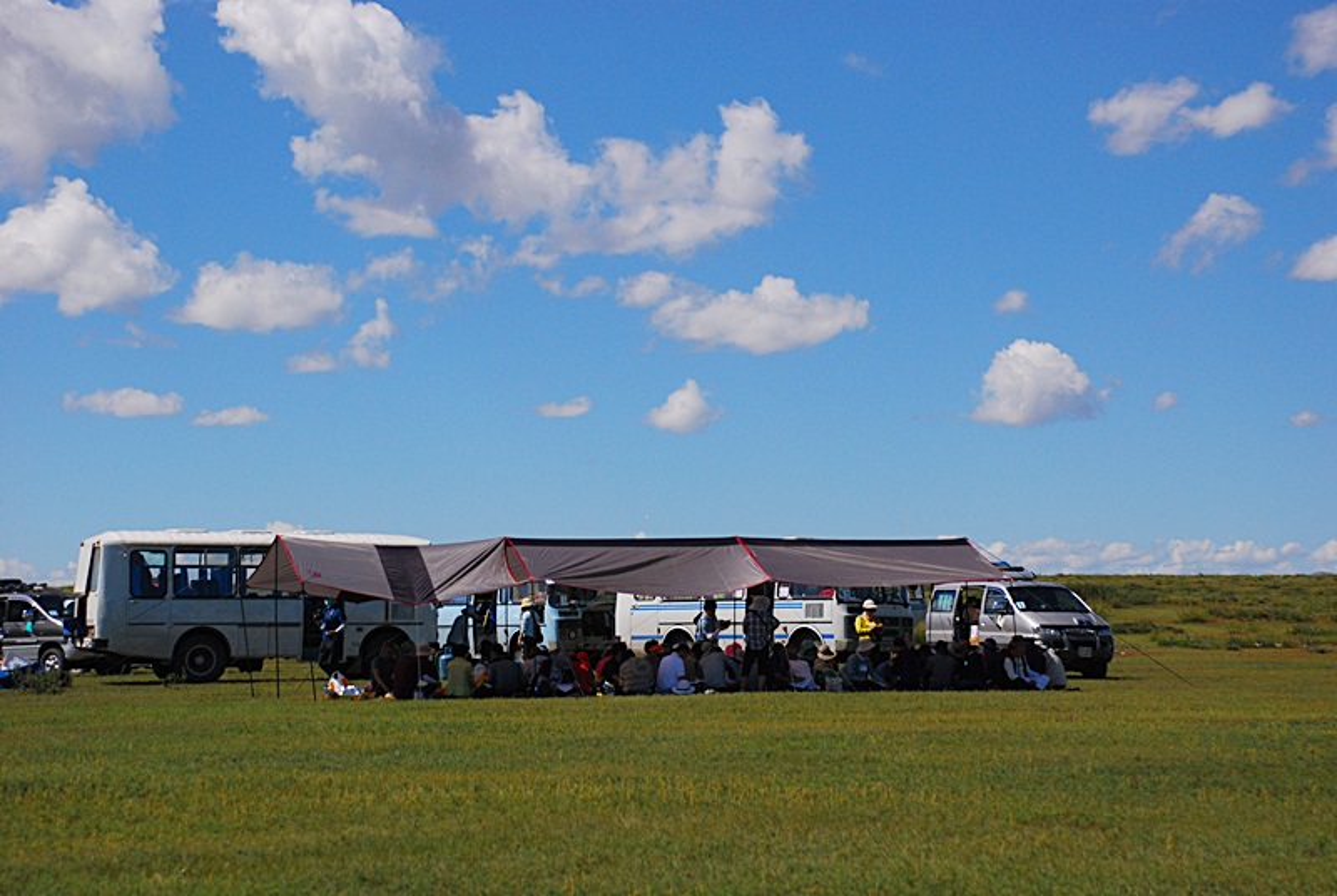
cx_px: 668
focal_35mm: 87
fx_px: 3236
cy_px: 448
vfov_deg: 15.8
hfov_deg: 23.3
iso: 400
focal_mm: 58
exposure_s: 1/2500
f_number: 6.3
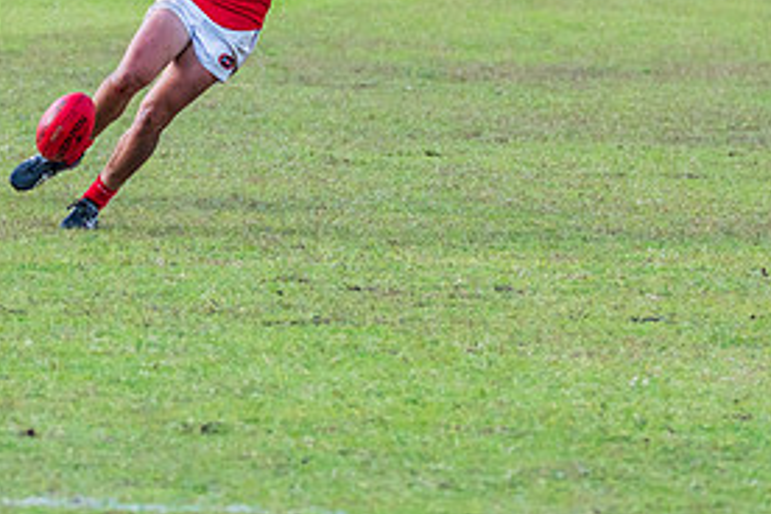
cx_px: 265
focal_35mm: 604
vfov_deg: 2.3
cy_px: 23
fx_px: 12935
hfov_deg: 3.4
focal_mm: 240
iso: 800
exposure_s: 1/1250
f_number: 5.3
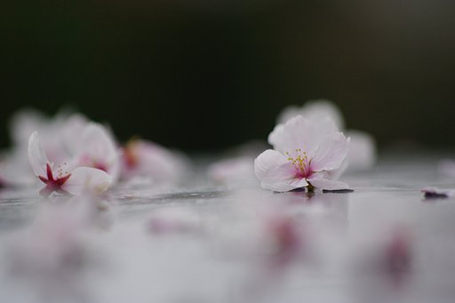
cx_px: 228
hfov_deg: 4.6
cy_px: 152
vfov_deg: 3.1
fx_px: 5685
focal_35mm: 450
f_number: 5.8
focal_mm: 300
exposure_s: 1/160
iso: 320
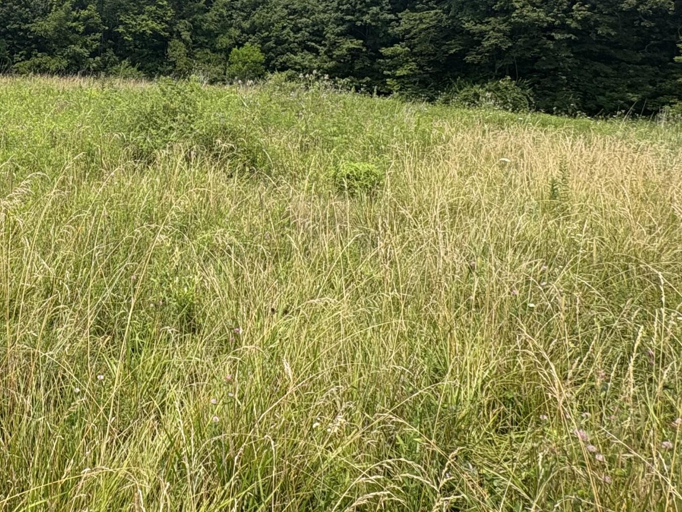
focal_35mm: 31
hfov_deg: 50.5
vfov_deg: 42.9
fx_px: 611
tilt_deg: -2.2
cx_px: 46
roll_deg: -0.9
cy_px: 86
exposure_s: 1/1236
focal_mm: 2.22
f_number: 2.2
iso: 50
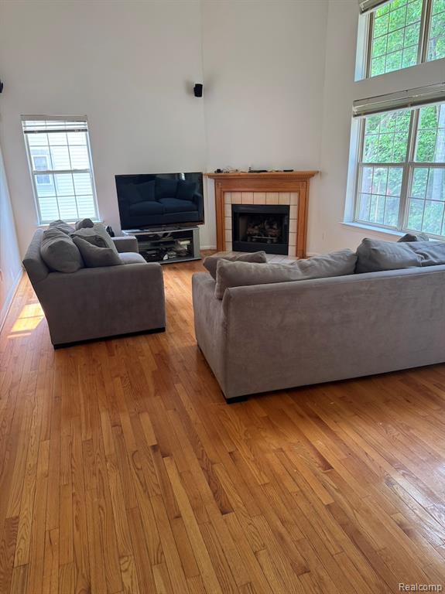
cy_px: 297
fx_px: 412
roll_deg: +1.8
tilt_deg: -18.4
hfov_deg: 56.8
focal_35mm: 24
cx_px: 222
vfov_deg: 71.6
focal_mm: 6.76
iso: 200
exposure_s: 1/73
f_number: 1.78
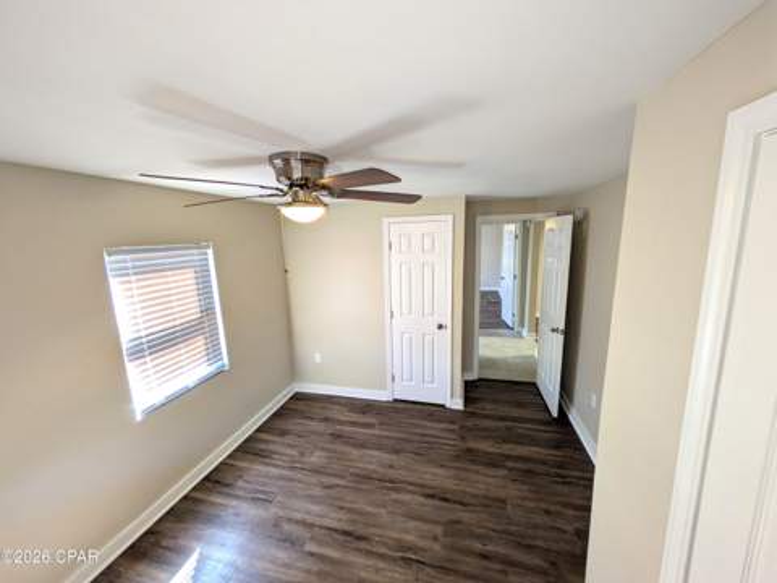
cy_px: 292
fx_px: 314
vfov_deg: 85.7
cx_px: 388
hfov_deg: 102.1
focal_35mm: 14
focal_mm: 1.83
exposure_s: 1/40
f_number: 2.2
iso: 67
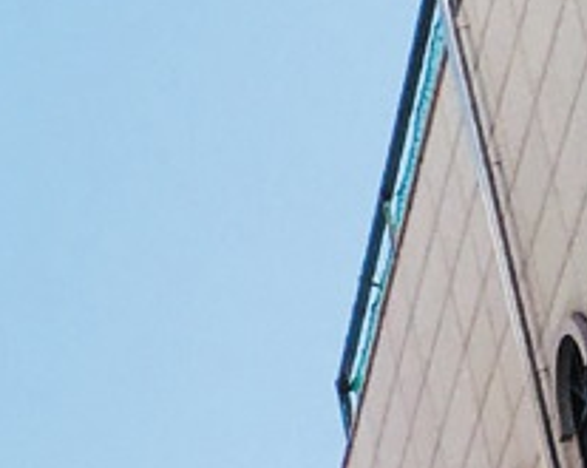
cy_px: 1082
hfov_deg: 8.3
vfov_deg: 7.5
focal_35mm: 194
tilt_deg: +19.8
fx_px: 3366
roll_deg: +1.4
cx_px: -1241
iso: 25
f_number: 2.2
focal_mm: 4.15
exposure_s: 1/1451
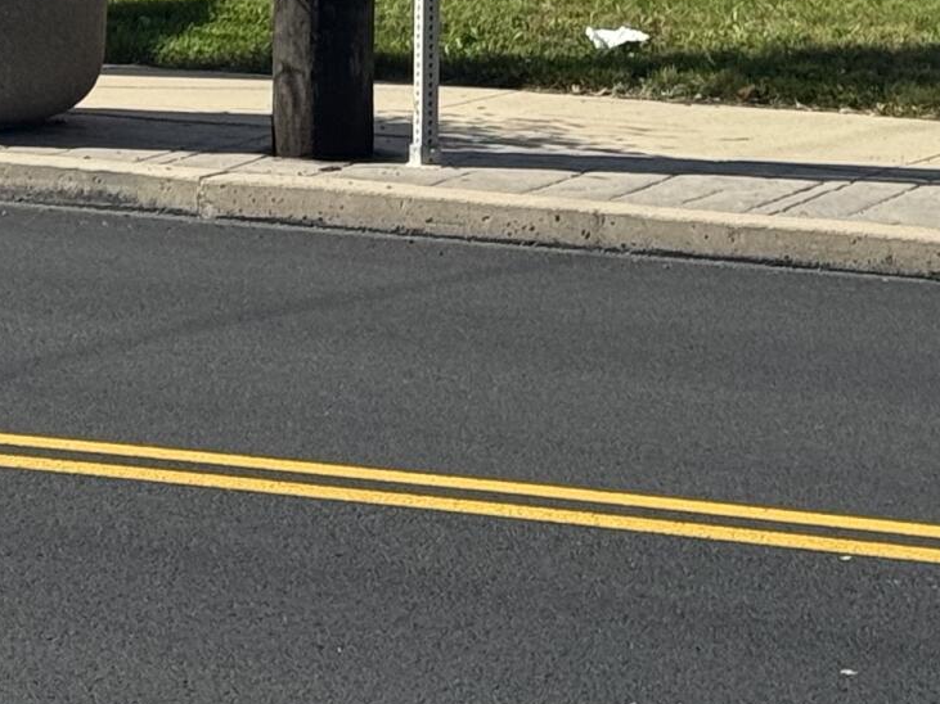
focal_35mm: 197
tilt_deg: +3.2
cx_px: -505
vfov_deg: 7.3
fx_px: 5349
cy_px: -609
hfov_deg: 9.7
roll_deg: +0.4
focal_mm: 6.76
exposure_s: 1/4049
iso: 64
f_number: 1.78
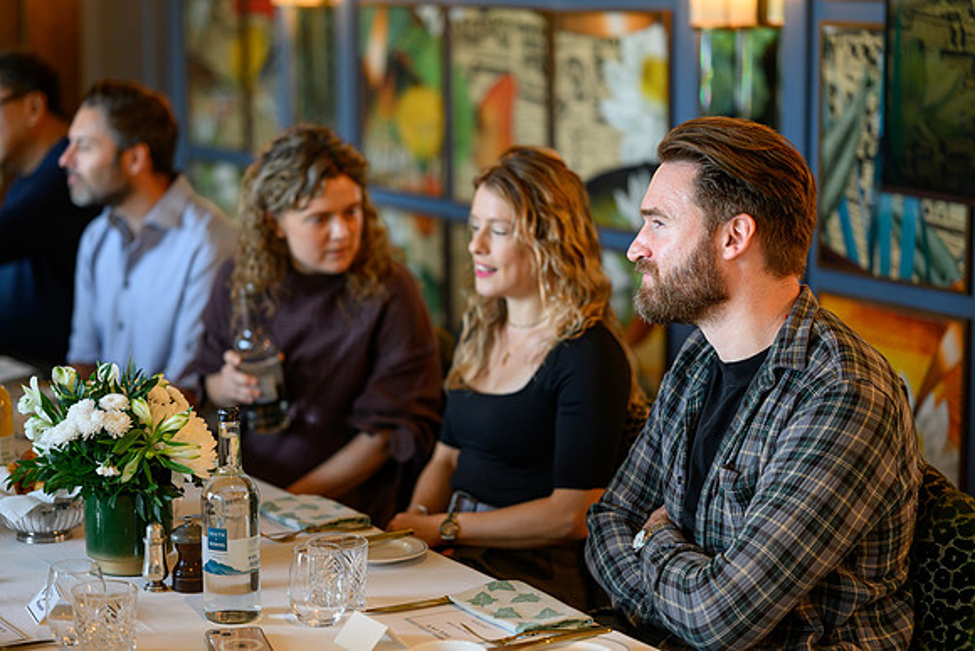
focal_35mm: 86
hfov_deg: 23.7
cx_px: 488
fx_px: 2326
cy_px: 326
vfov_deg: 15.9
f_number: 1.8
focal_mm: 85
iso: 1100
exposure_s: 1/320
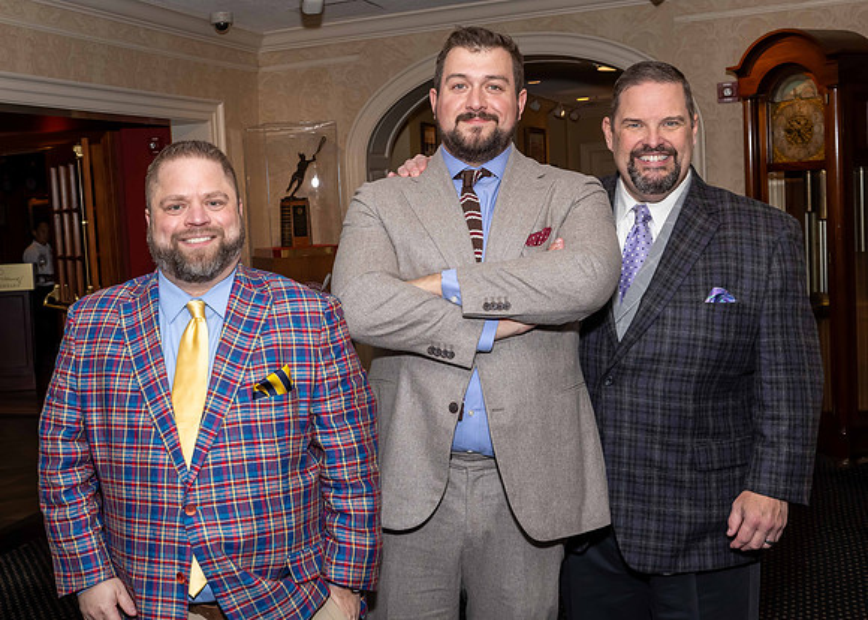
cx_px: 317
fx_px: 1041
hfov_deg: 44.8
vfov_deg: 33.1
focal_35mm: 42
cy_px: 286
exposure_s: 1/250
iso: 640
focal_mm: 23
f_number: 7.1
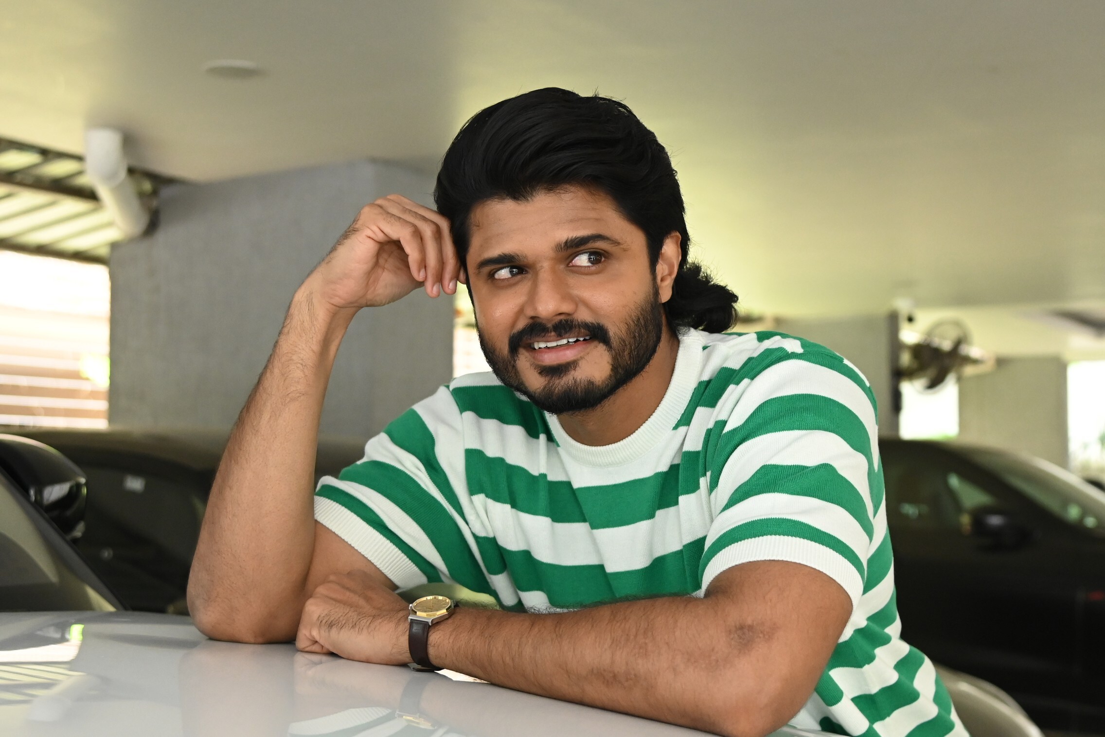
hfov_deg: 35.1
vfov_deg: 23.8
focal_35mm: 57
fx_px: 1750
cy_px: 368
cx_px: 552
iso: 2500
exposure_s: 1/200
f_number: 4
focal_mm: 38
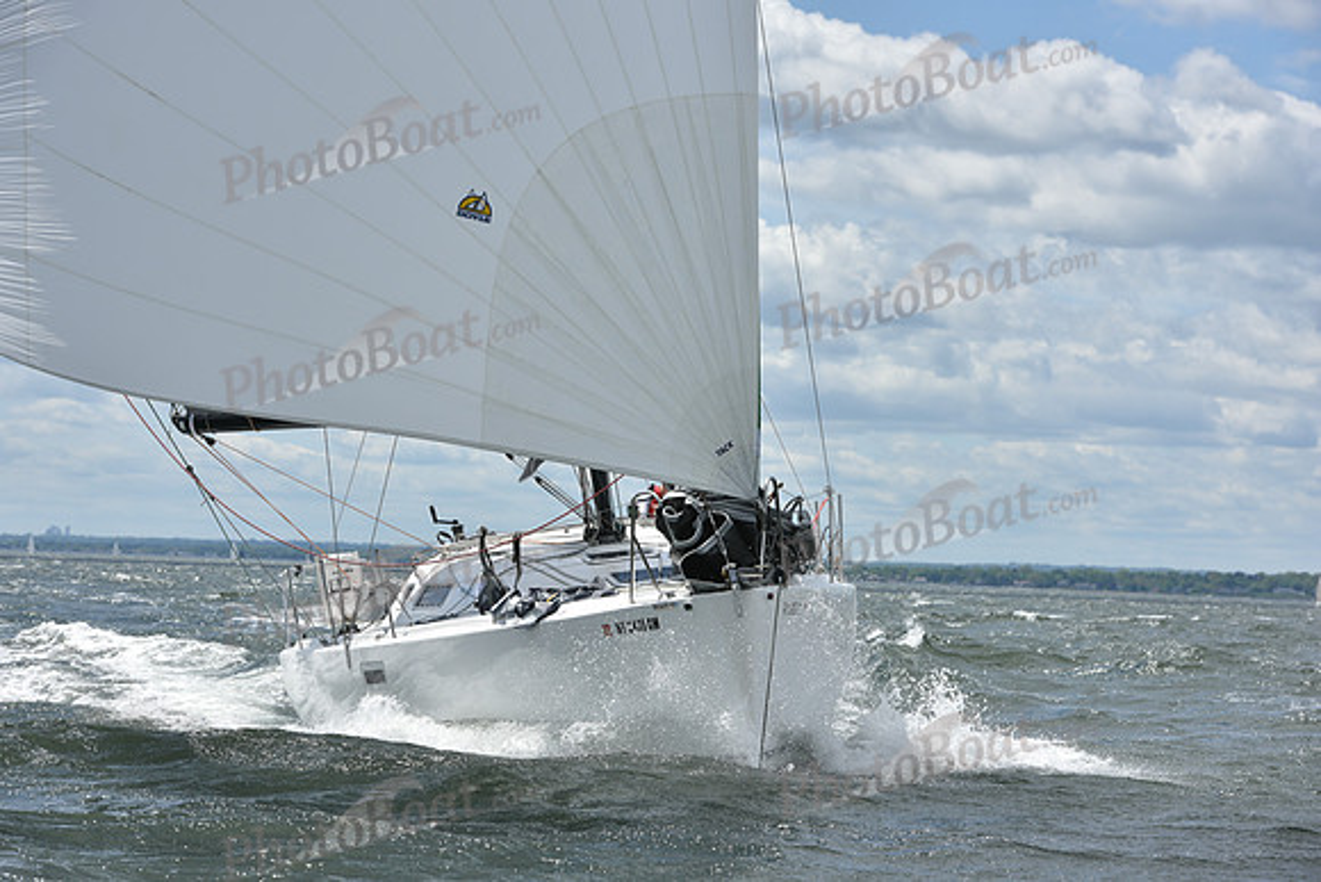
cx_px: 660
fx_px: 4588
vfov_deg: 11.0
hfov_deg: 16.4
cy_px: 441
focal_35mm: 125
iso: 320
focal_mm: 125
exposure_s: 1/1600
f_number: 8
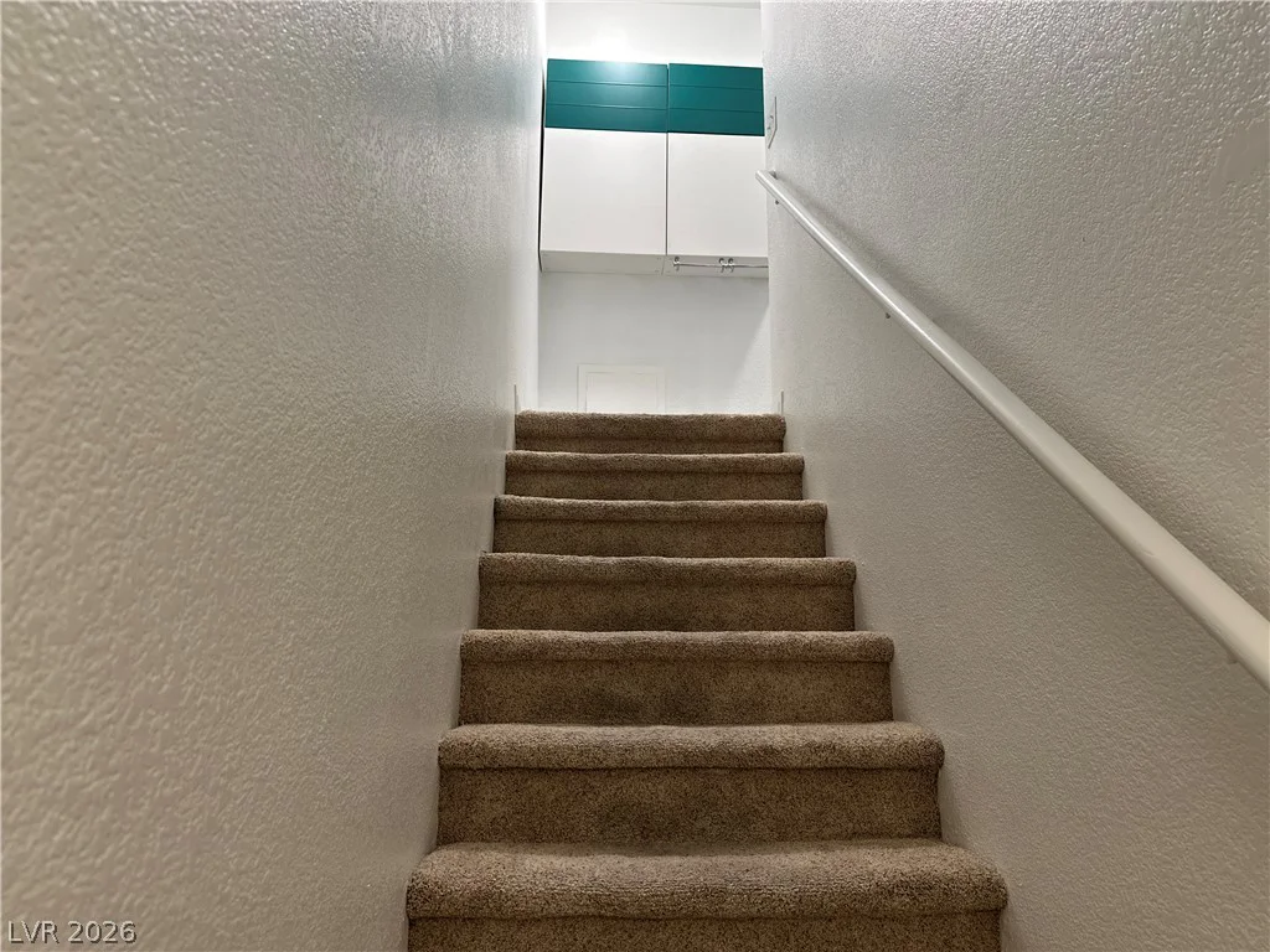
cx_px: 635
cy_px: 476
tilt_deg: +12.8
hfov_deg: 71.6
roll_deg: -0.4
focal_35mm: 24
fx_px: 881
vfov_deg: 56.8
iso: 160
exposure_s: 1/60
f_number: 1.78
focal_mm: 6.86
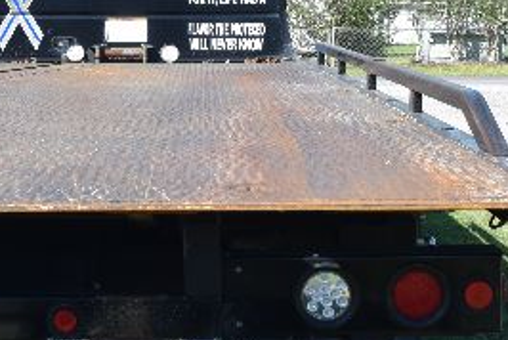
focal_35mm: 101
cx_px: 153
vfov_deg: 13.6
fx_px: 1427
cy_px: 117
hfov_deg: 20.1
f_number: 9
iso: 200
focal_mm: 28
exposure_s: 1/320
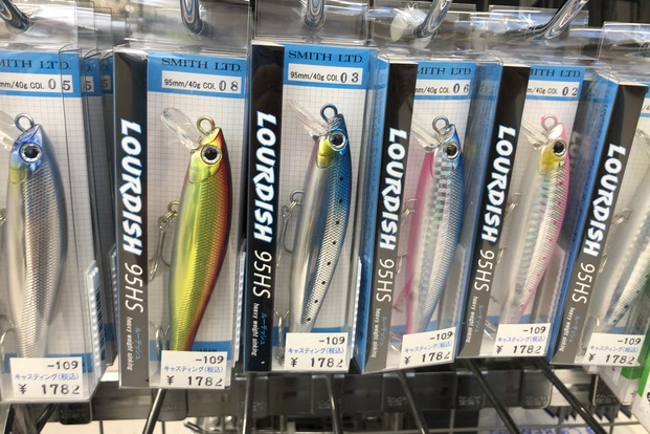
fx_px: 542
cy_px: 192
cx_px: 329
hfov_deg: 61.9
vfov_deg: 43.5
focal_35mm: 30
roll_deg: -5.8
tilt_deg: -11.8
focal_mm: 3.99
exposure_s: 1/50
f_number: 1.8
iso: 32
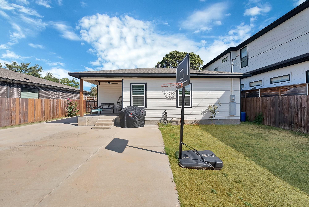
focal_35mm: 12
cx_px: 154
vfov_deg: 90.1
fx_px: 103
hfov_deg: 112.6
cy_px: 104
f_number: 9
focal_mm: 12
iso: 640
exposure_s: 1/400
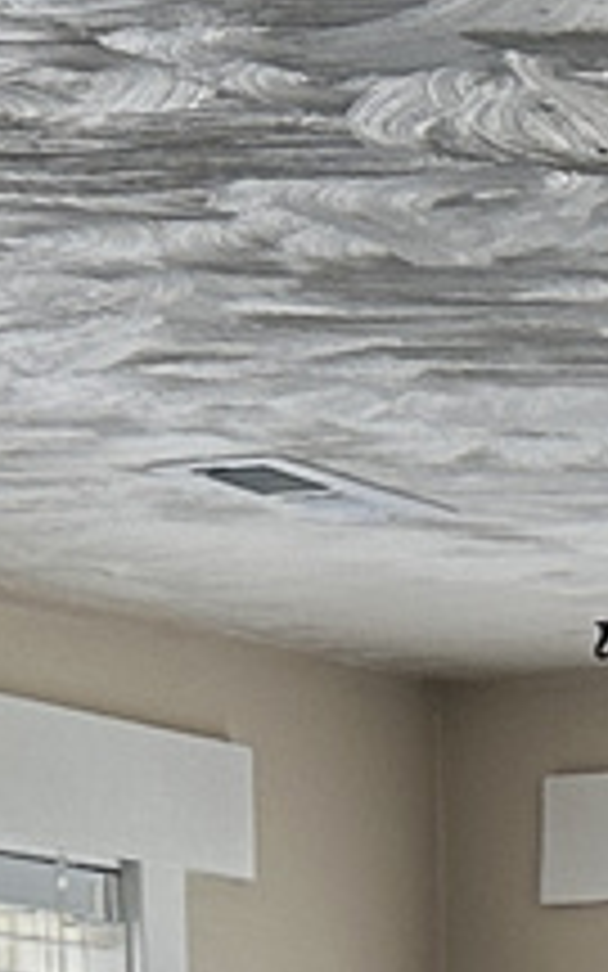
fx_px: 6389
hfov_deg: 5.4
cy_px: 2092
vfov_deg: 8.2
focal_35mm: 241
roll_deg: +0.1
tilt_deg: -4.5
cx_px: 757
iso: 160
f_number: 1.78
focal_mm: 6.86
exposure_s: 1/120
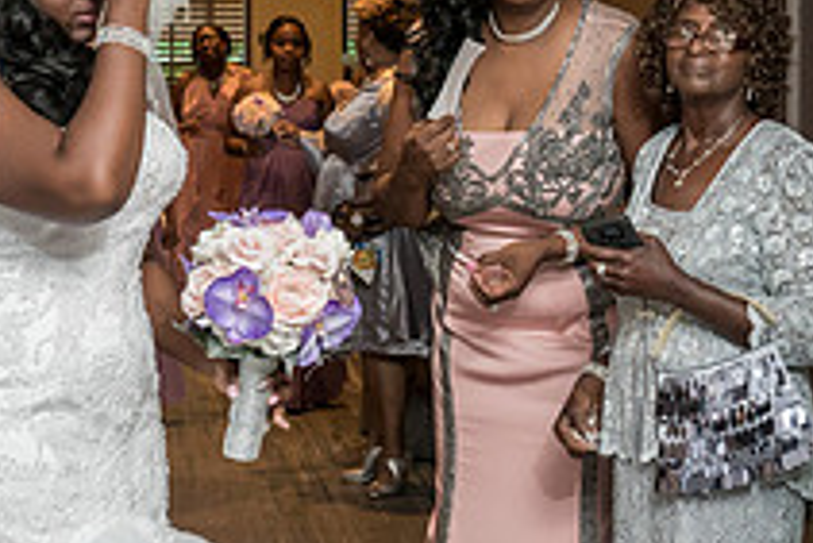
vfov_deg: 12.1
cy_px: 113
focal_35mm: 113
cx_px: 438
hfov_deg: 18.1
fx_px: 2554
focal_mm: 36
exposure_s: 1/200
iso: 2000
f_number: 7.1
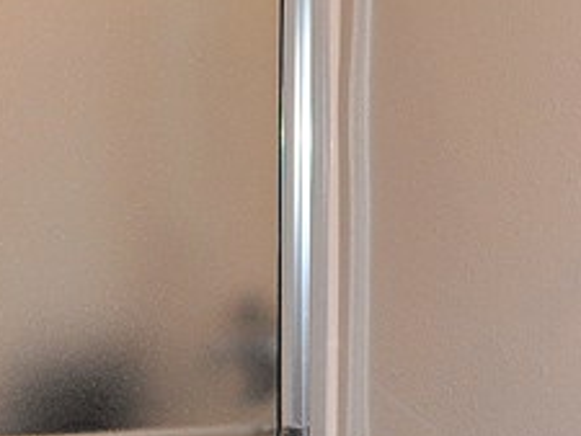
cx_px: 471
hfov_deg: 15.6
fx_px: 2099
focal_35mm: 125
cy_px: 165
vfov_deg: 11.9
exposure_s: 1/60
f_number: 3.5
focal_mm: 18
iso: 200
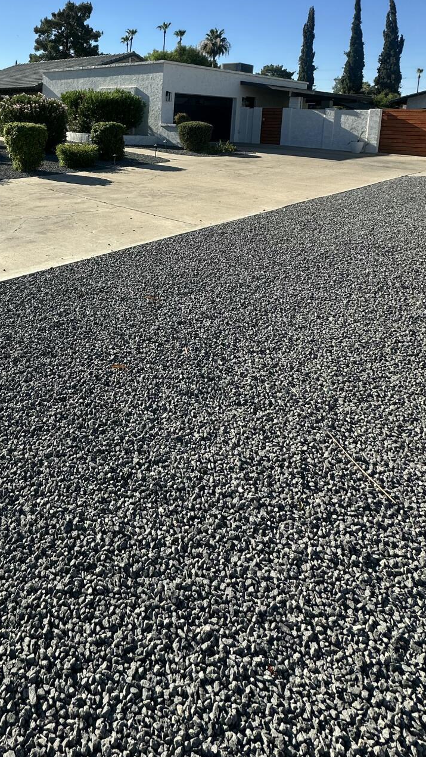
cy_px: 182
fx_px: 482
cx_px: 85
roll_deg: -2.2
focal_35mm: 24
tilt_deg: -6.9
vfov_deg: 70.7
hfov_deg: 45.3
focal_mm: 2.22
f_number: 2.2
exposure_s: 1/1916
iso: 50
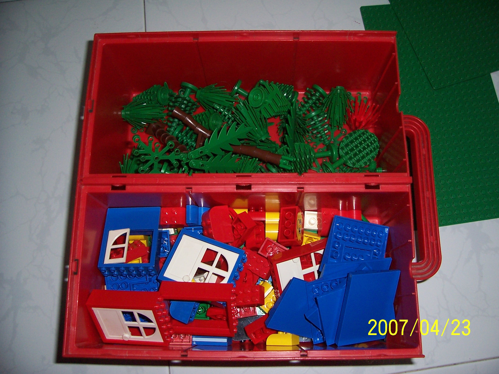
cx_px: 250
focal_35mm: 34
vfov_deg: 41.8
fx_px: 490
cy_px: 187
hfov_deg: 54.0
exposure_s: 1/60
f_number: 2.7
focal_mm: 5.6
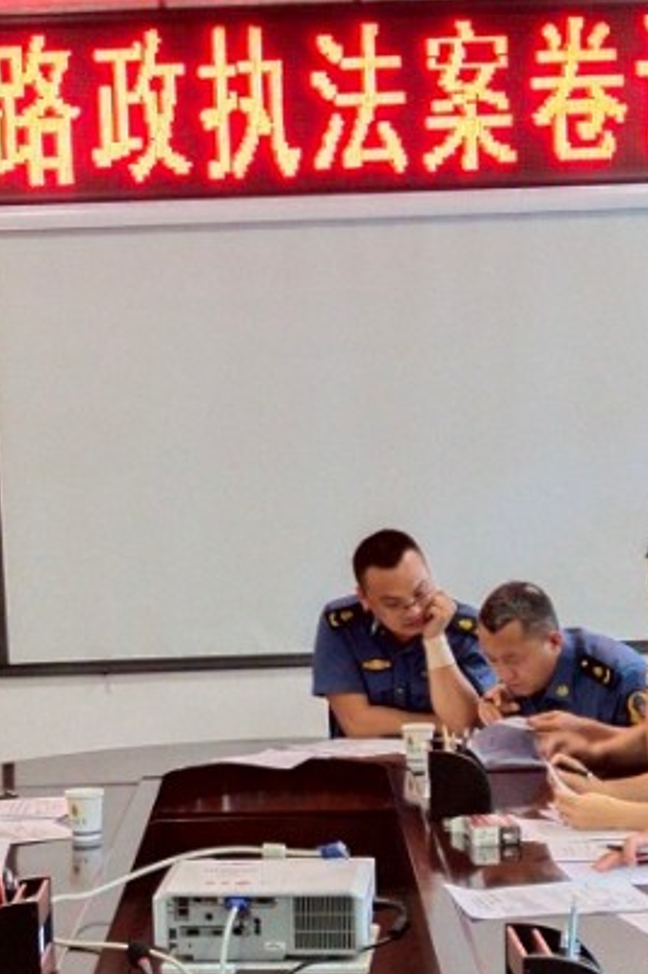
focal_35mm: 93
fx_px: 2515
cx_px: 283
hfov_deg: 14.7
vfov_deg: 21.8
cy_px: 697
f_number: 1.8
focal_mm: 3.95
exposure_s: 1/50
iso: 365
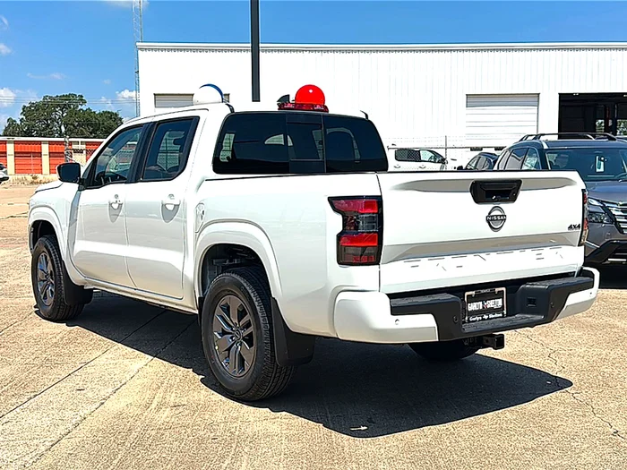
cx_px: 314
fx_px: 652
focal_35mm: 36
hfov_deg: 51.4
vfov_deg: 39.7
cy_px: 235
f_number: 1.78
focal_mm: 6.86
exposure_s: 1/9091
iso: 80
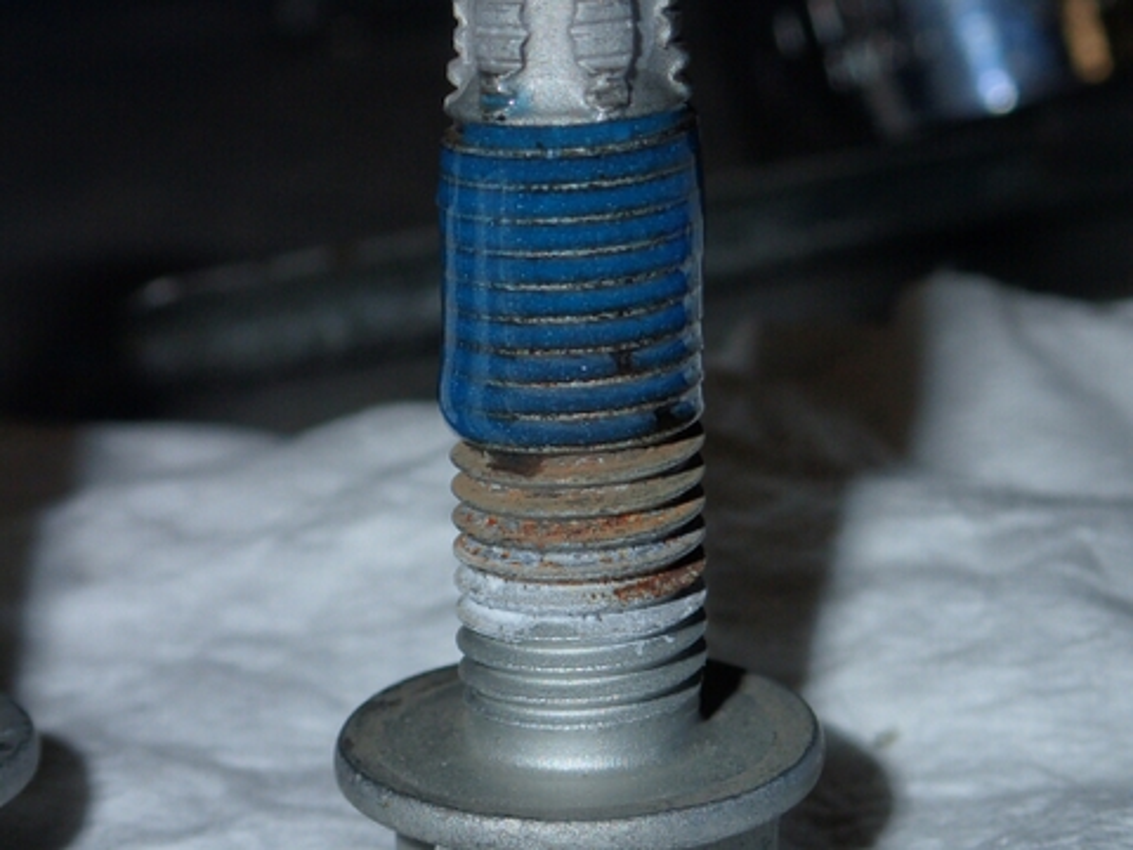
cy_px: 425
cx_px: 566
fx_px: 3273
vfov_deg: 14.8
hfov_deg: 19.6
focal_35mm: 100
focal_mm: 18
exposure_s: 1/200
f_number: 6.3
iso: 200
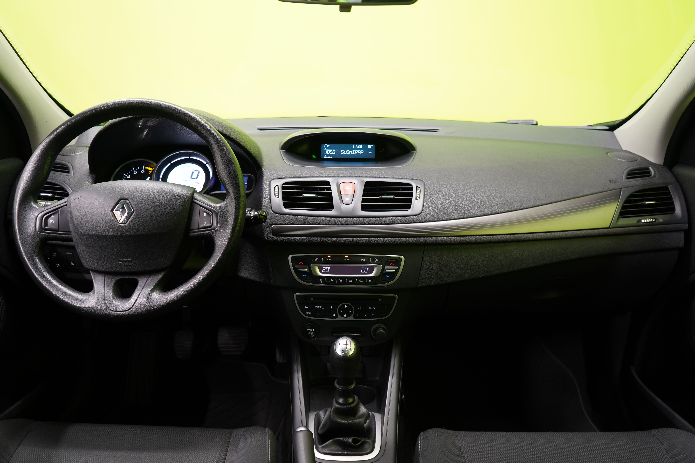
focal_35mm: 28
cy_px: 232
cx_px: 348
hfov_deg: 65.5
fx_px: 541
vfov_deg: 46.4
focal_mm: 28
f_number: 5
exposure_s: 1/25
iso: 1250
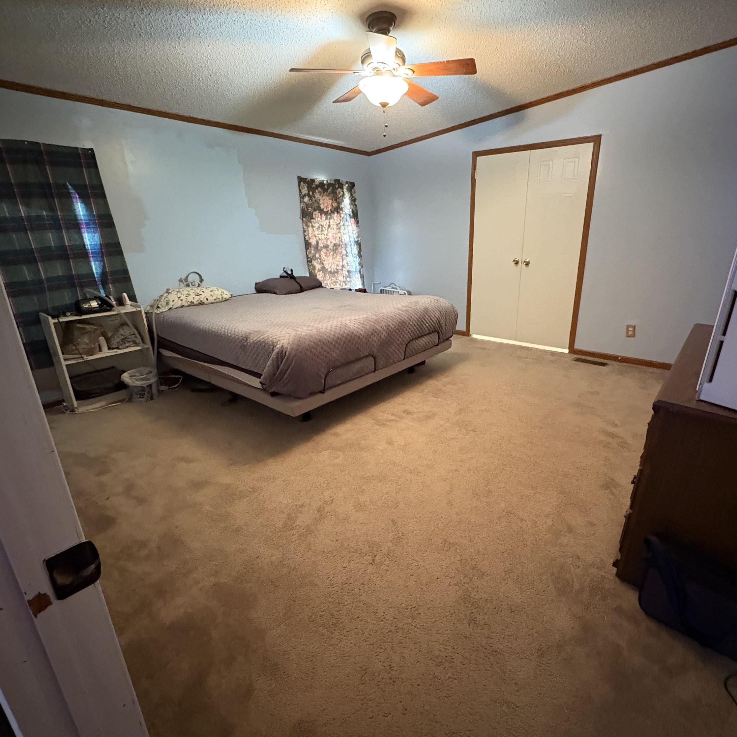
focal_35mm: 17
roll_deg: +1.2
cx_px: 404
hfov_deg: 83.7
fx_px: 409
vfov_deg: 84.0
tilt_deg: -17.9
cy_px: 366
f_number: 2.2
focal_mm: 2.22
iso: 1000
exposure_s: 1/30
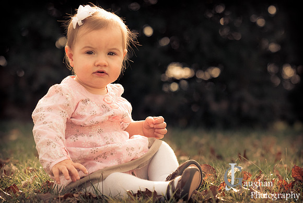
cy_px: 102
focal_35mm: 150
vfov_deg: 9.2
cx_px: 152
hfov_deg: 13.7
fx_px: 1264
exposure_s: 1/1000
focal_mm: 100
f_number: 3.5
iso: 320
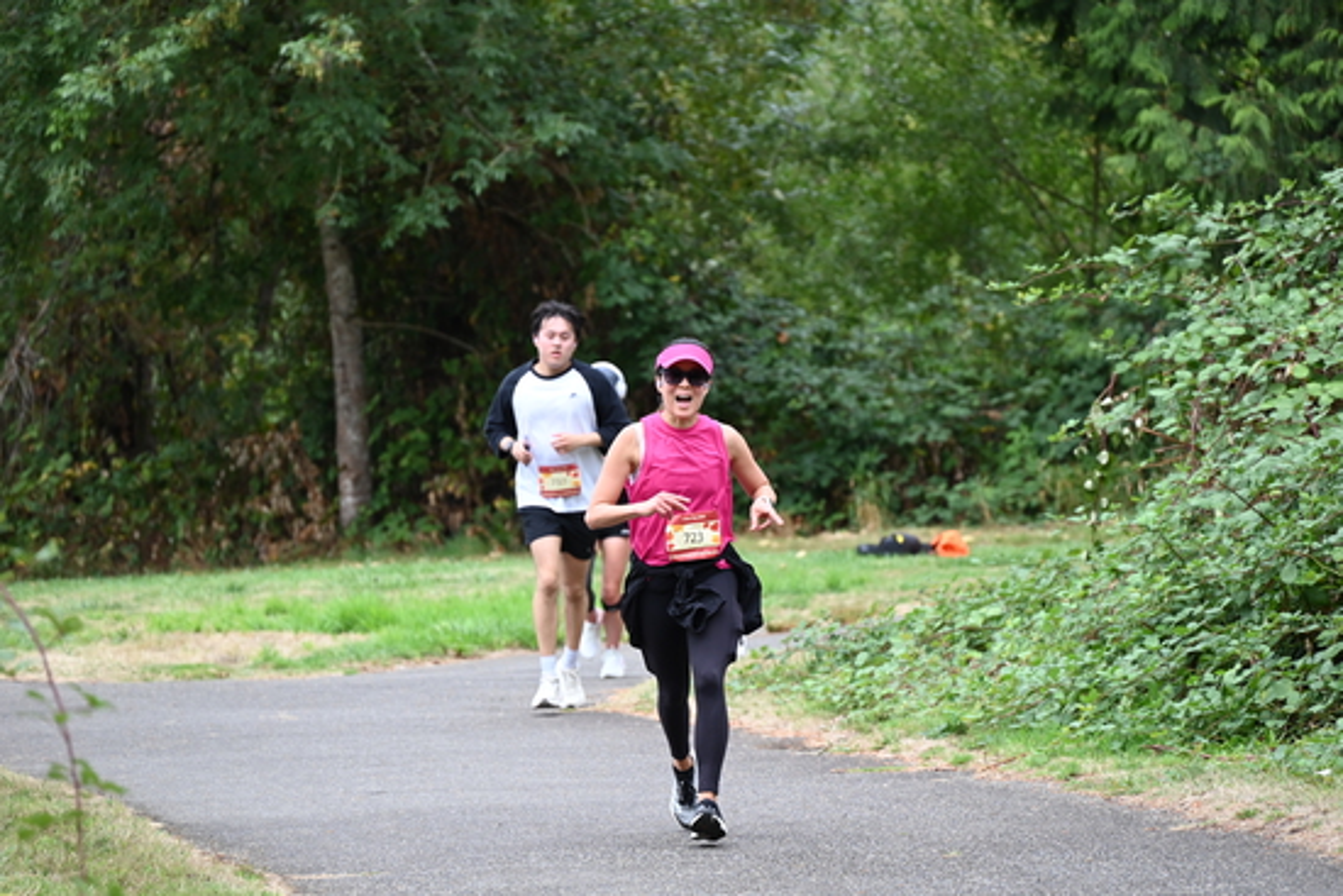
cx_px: 672
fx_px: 7463
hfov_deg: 10.3
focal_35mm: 200
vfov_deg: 6.9
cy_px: 448
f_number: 6.3
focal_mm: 200
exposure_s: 1/250
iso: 560
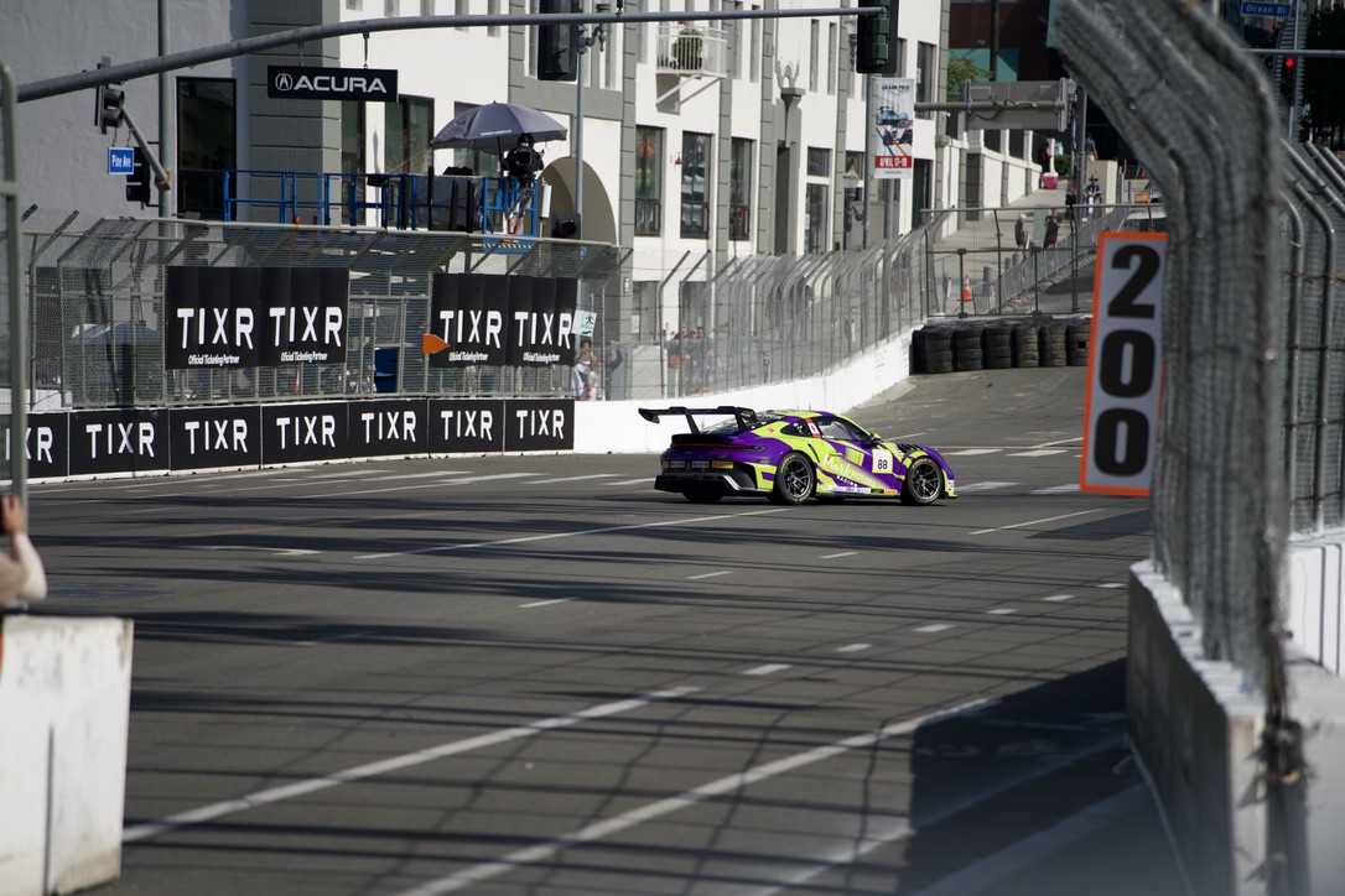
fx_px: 6724
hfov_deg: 11.4
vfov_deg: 7.6
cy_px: 448
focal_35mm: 180
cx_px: 672
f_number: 2.8
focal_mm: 180
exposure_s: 1/2500
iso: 100
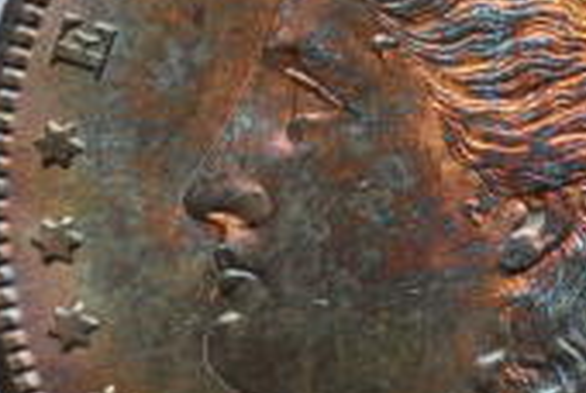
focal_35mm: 291
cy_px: 228
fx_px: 4741
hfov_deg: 7.0
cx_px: 707
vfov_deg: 4.7
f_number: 5.6
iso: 360
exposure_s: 1/60
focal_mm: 55
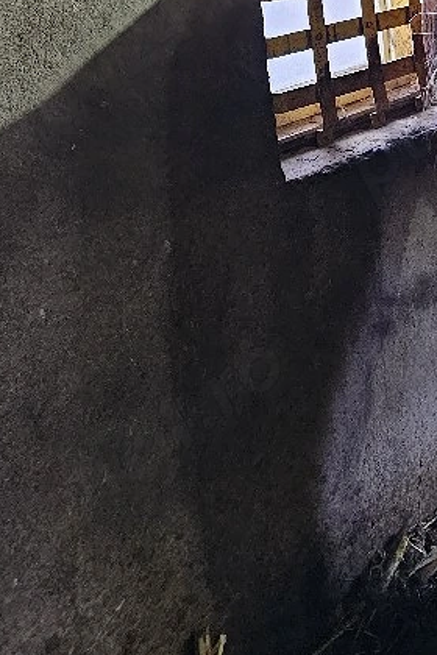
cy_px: 76
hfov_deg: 20.8
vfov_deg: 33.4
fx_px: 1038
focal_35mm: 57
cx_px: 621
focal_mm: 6.3
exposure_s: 1/25
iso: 800
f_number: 1.7
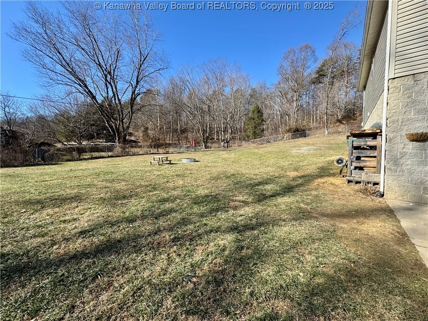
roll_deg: +0.2
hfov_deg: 102.1
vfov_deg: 85.7
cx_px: 214
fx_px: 173
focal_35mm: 14
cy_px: 160
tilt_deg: -1.5
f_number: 2.2
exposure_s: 1/932
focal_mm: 2.22
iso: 40
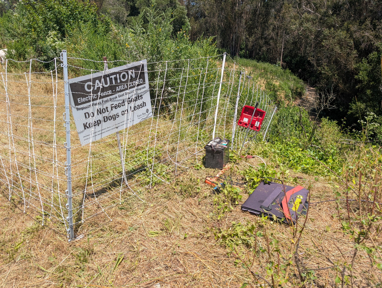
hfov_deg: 71.5
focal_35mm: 24
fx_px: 265
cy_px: 144
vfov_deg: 56.9
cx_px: 191
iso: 20
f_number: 1.68
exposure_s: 1/863
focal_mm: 6.9
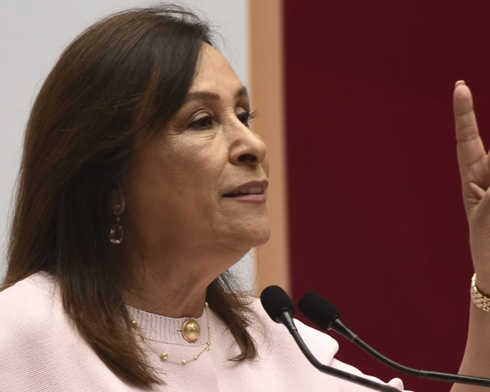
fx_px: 6655
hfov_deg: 4.2
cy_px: 288
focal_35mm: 459
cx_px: 254
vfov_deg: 3.4
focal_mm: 250
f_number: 5.6
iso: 800
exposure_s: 1/320
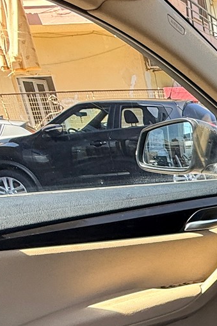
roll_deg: +3.0
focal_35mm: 55
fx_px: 497
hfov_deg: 17.9
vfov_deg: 34.6
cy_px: 282
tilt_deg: -18.2
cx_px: 422
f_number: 2.2
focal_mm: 2.22
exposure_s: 1/157
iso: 64
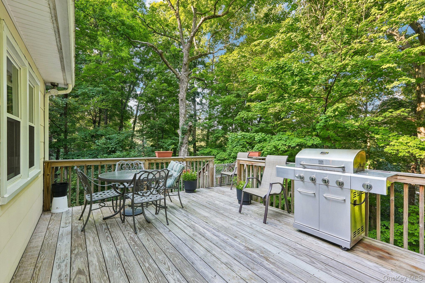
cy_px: 142
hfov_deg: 96.7
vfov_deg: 73.7
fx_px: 189
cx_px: 212
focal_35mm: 16
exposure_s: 1/30
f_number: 8
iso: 250
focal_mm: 16
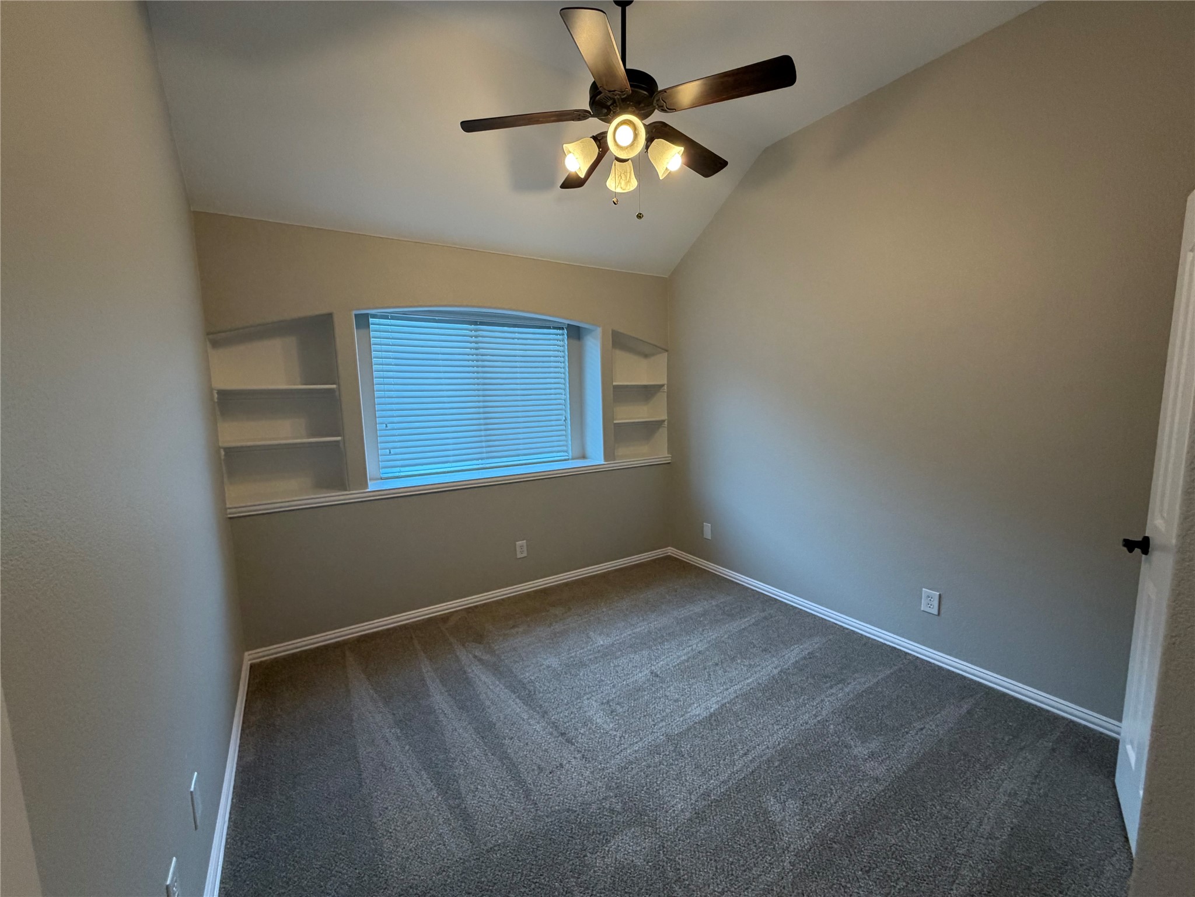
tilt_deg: -5.6
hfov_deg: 102.1
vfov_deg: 85.7
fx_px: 483
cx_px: 598
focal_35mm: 14
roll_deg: +2.0
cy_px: 448
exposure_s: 1/120
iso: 250
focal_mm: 2.22
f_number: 2.2
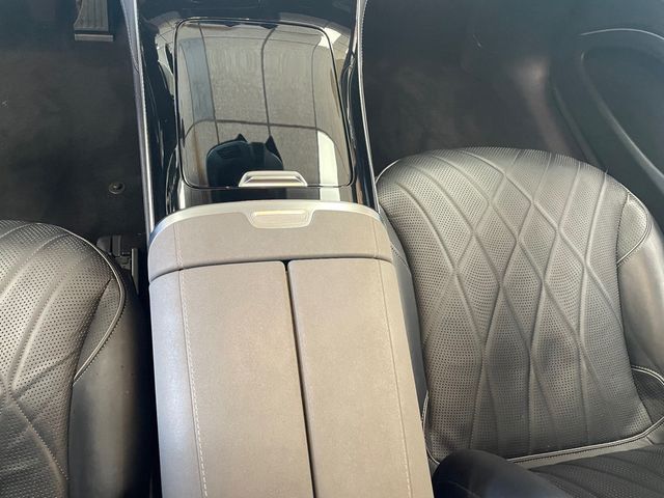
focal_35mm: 26
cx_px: 332
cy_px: 249
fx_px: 499
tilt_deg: -58.0
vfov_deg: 53.1
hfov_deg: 67.3
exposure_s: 1/54
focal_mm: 4.2
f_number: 1.6
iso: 320
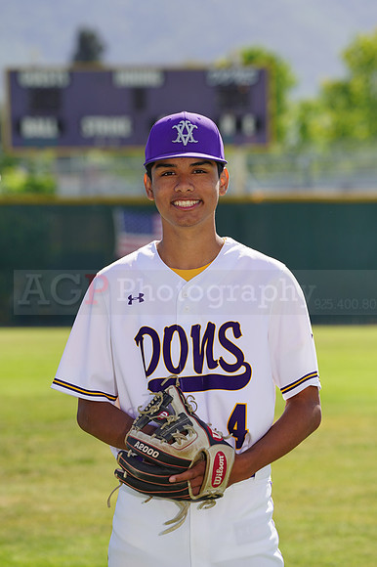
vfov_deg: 8.8
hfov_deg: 5.8
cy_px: 284
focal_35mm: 235
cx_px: 188
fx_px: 3696
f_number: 8
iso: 100
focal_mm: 235
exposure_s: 1/250
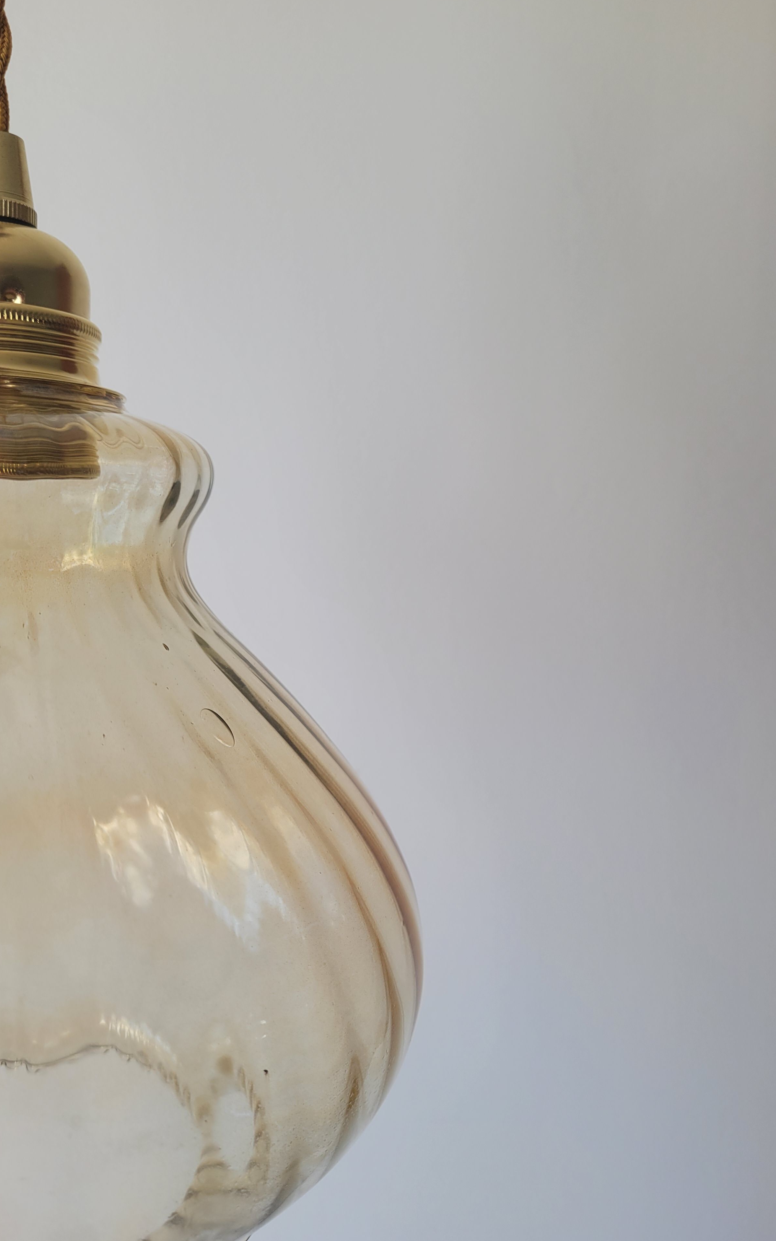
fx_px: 981
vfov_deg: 64.6
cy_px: 633
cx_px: 373
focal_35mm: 29
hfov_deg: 43.1
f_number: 1.8
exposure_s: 1/187
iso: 40
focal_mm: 5.4
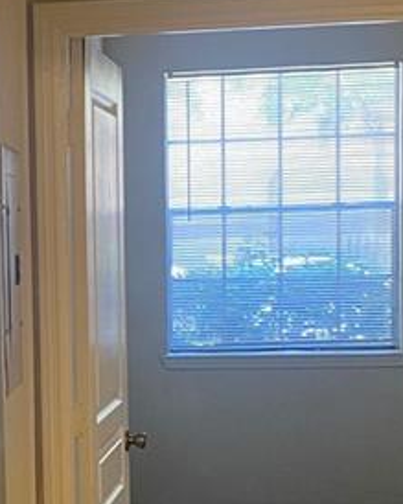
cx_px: -74
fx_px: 1656
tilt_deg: -2.9
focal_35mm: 111
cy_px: 373
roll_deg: +1.7
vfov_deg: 17.2
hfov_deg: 13.5
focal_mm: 4.25
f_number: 1.8
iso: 100
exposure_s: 1/60
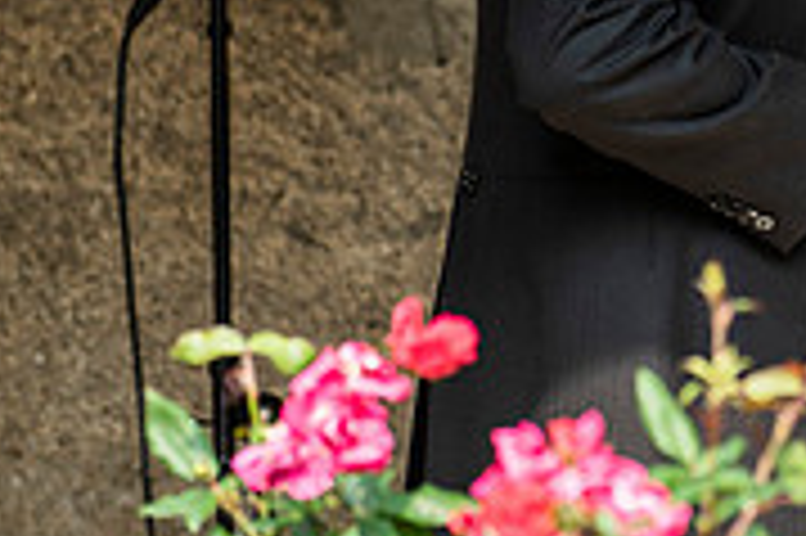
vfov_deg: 2.4
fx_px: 13040
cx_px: 982
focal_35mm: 583
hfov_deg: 3.5
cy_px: -106
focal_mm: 180
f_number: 3.5
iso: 400
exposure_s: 1/1250
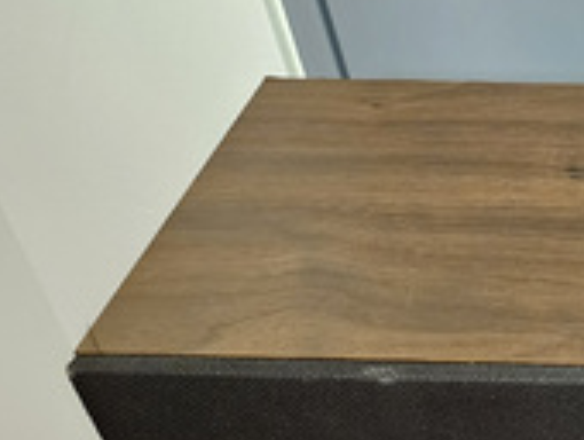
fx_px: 1368
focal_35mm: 81
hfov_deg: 19.9
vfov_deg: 16.7
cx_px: 941
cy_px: 650
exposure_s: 1/25
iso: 800
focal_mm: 5.4
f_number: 1.8
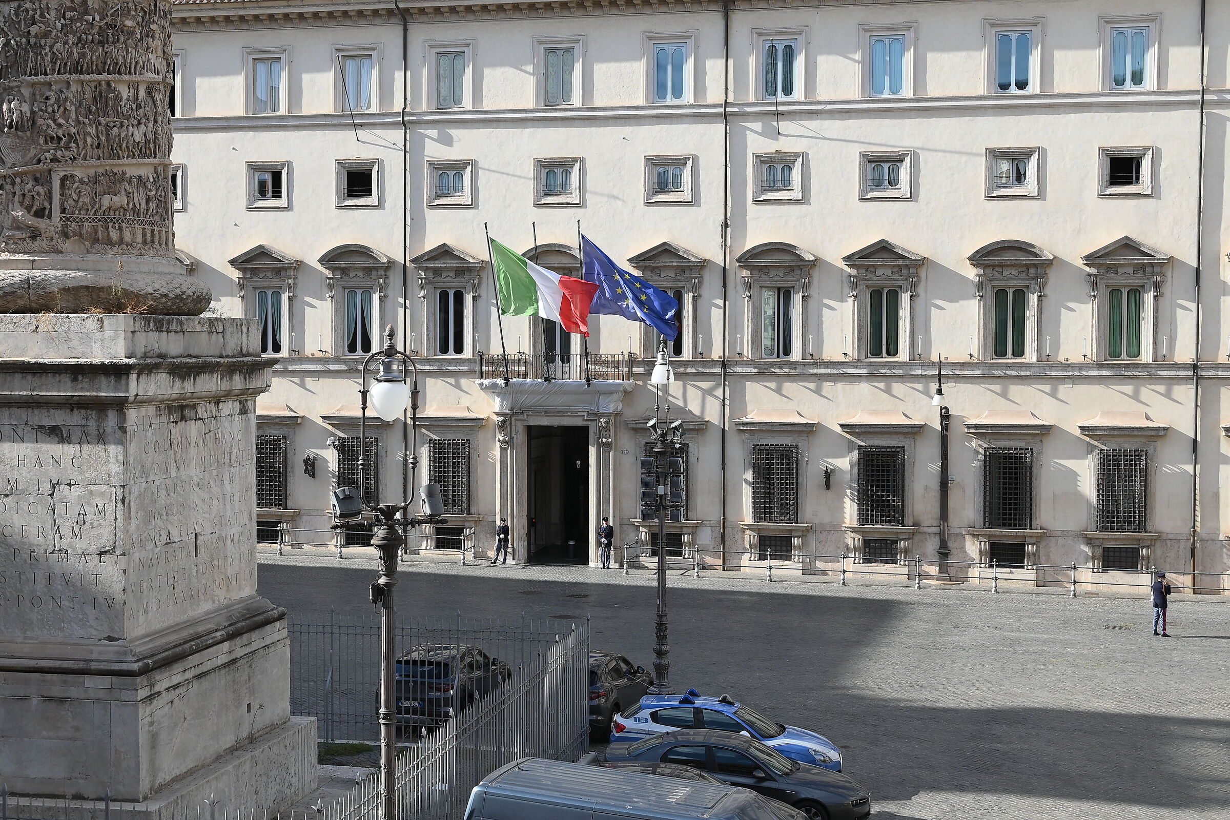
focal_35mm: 52
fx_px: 1777
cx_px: 615
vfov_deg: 26.0
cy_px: 410
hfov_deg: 38.2
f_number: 8
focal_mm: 35
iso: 200
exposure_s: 1/400
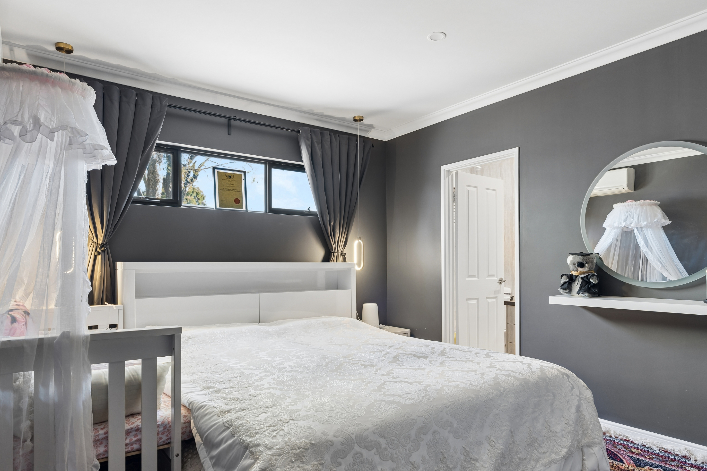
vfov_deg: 57.1
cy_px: 263
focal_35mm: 22
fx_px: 432
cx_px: 346
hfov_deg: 78.6
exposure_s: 1/2.5
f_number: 8
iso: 320
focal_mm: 16
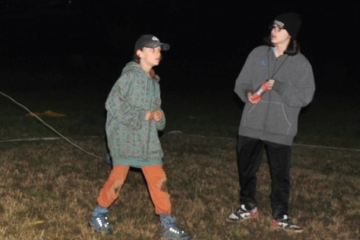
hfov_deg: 20.5
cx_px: -99
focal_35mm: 91
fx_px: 914
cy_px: 117
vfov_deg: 14.9
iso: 800
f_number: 3.8
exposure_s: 1/60
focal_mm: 21
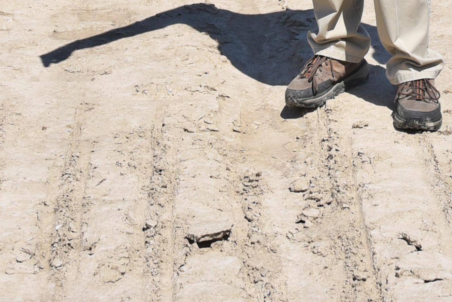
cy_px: -316
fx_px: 1997
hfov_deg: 12.8
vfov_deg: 8.2
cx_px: 397
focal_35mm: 159
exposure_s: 1/500
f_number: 11
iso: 200
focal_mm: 35
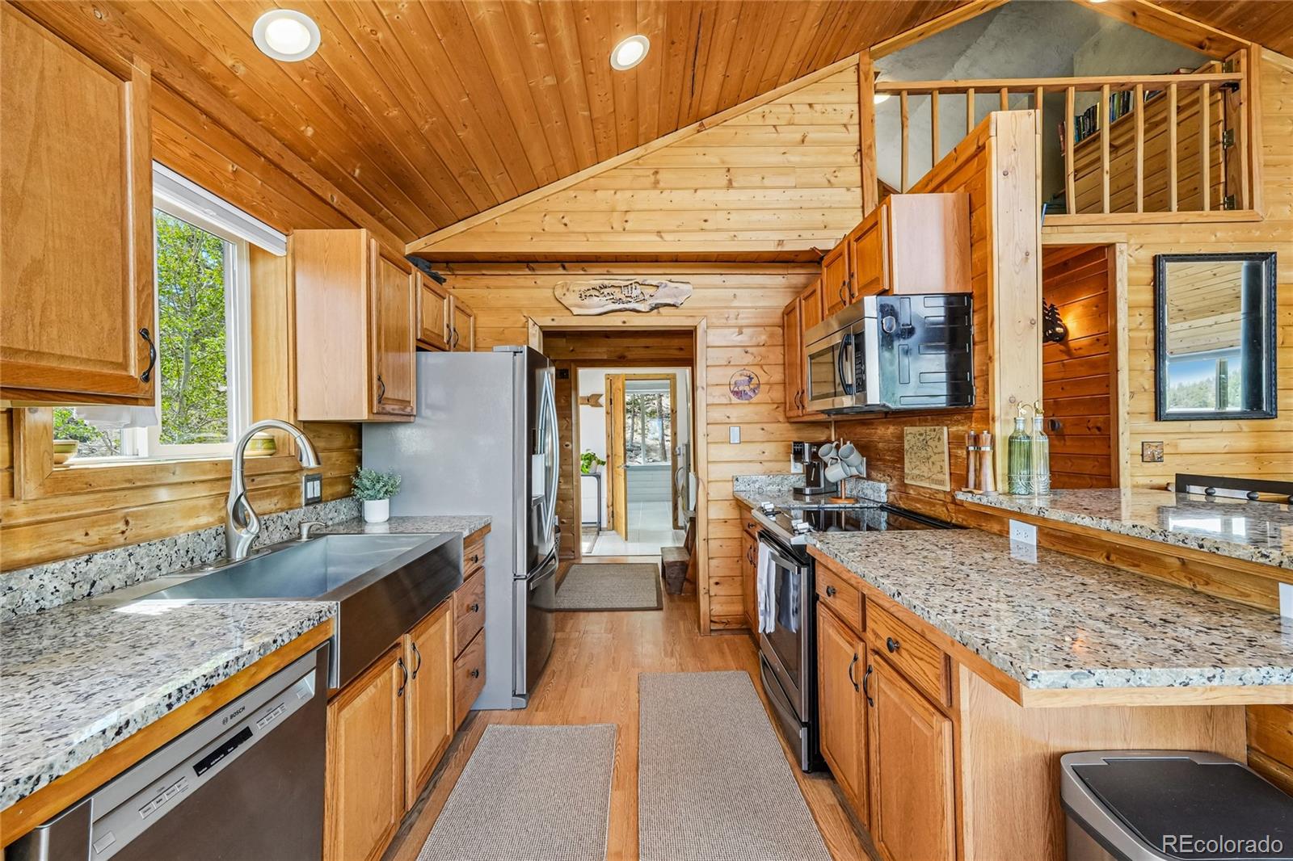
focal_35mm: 15
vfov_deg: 77.3
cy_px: 430
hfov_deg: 100.4
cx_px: 646
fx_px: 539
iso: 800
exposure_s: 1/30
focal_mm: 10
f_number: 8
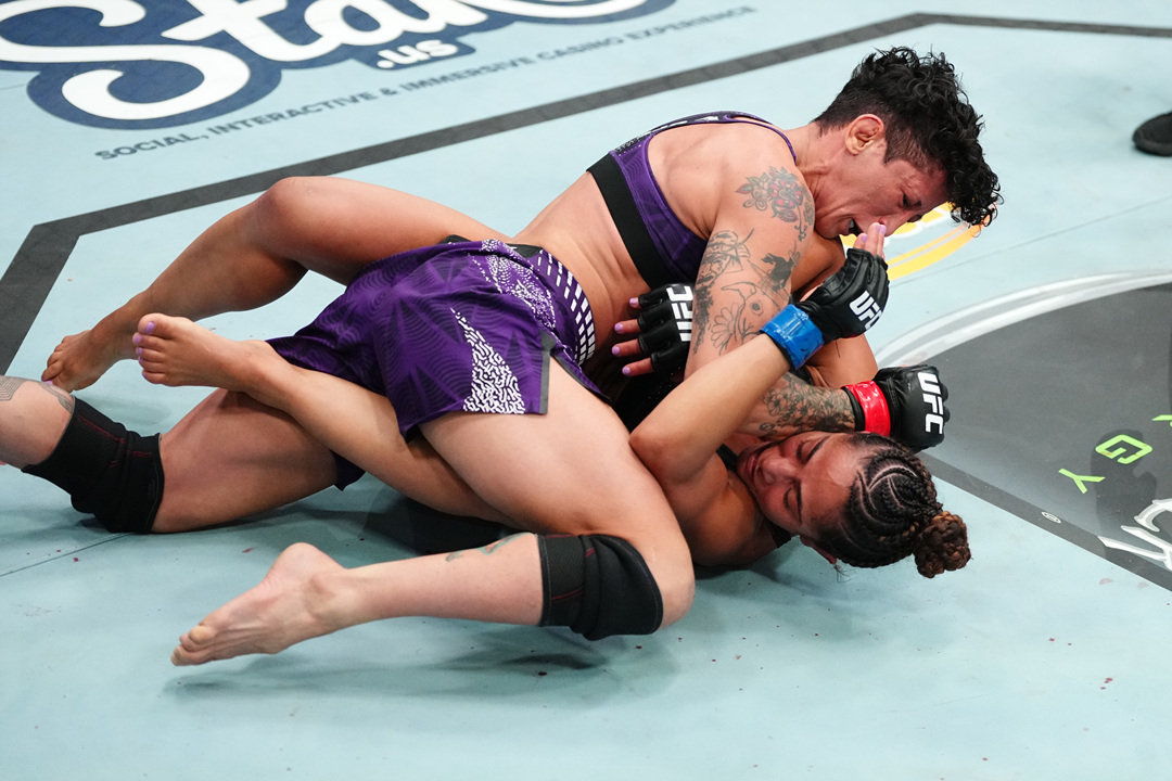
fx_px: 2279
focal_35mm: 70
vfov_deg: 19.5
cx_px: 586
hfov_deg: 28.8
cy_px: 390
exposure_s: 1/1250
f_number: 2.8
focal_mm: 70
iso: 5000
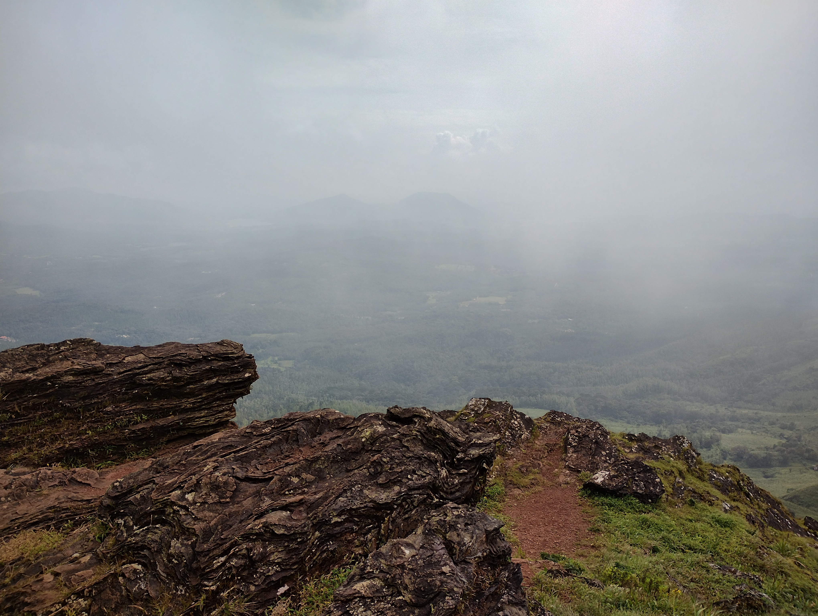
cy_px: 308
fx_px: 663
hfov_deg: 63.4
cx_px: 409
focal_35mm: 28
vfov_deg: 49.9
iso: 100
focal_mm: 4.27
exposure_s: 1/775
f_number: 1.8
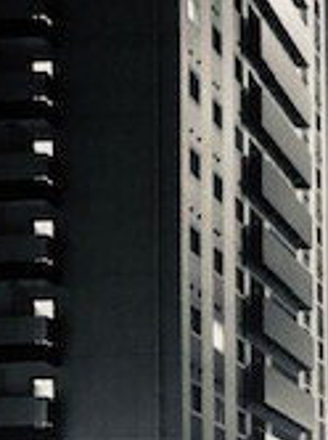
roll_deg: +0.9
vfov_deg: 16.9
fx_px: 1368
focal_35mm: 108
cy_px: 612
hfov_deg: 12.7
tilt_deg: +4.0
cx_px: 555
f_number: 1.8
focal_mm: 3.99
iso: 125
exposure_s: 1/4
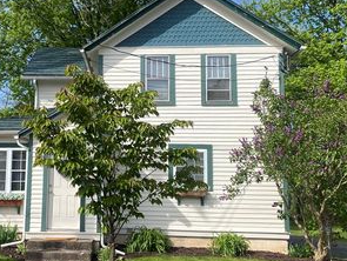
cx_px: 95
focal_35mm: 44
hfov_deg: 41.9
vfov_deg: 32.9
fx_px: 442
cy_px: 131
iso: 32
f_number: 1.8
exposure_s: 1/2066
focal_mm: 4.25
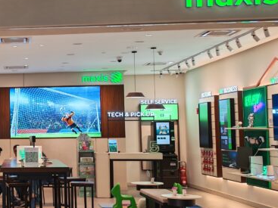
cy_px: 110
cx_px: -14
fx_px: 538
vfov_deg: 21.9
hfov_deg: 27.0
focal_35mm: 67
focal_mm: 6.12
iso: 400
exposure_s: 1/100
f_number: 1.9
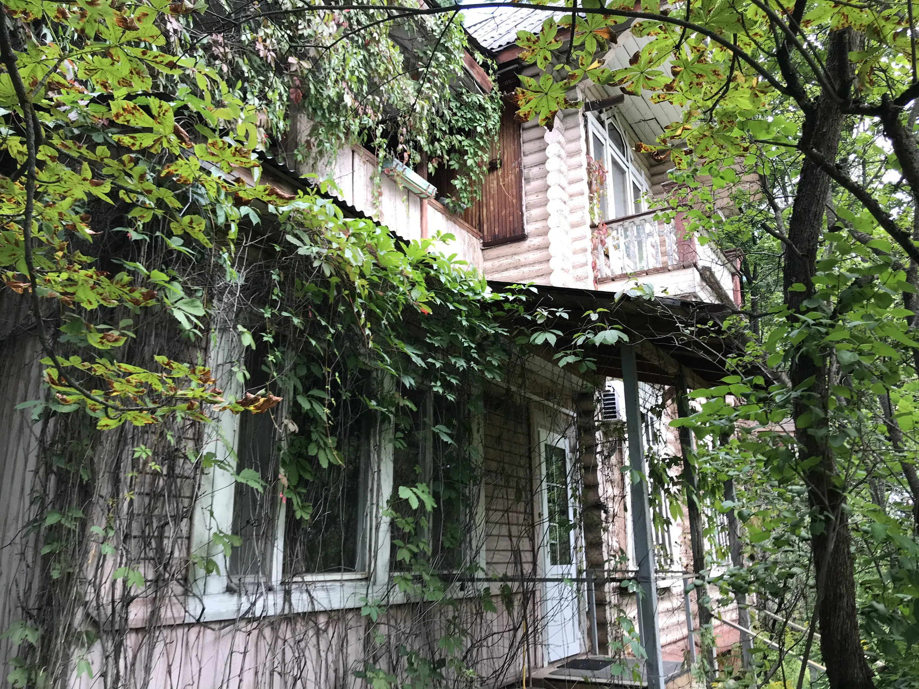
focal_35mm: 28
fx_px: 743
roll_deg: -2.7
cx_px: 460
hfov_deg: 63.4
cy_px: 344
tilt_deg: +16.2
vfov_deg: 49.7
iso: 20
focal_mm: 3.99
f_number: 1.8
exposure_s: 1/119
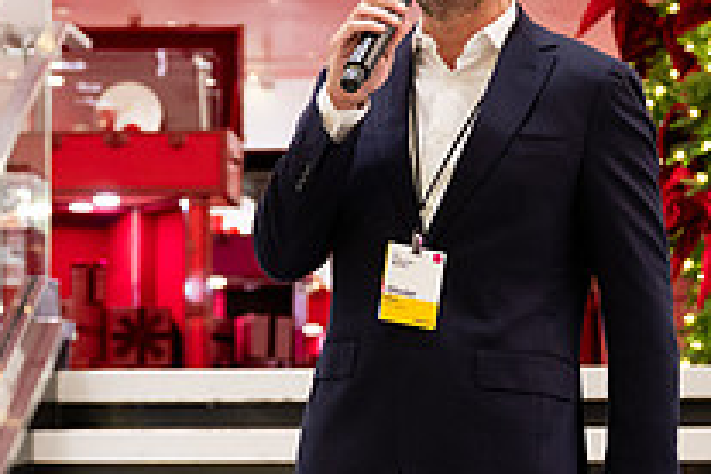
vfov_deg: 9.5
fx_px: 2844
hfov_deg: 14.2
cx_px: 406
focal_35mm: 144
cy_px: 130
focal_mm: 46
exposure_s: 1/160
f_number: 3.2
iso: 1250
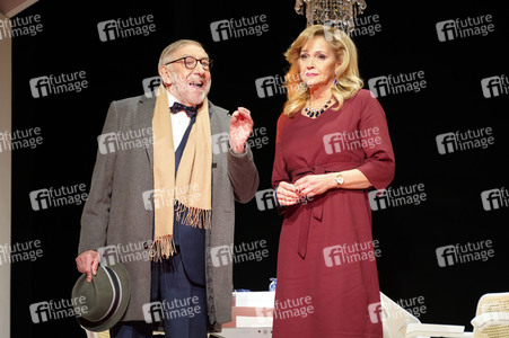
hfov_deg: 13.5
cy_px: 169
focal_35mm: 152
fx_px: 2147
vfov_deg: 9.0
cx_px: 254
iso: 3200
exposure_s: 1/250
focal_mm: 152
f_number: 5.6
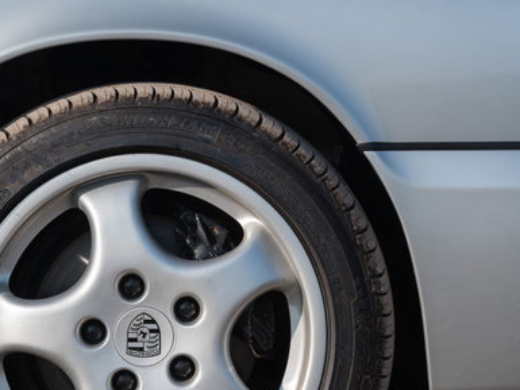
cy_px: 335
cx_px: 139
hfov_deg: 5.6
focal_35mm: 355
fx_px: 5334
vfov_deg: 4.2
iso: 400
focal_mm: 185
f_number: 8
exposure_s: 1/250
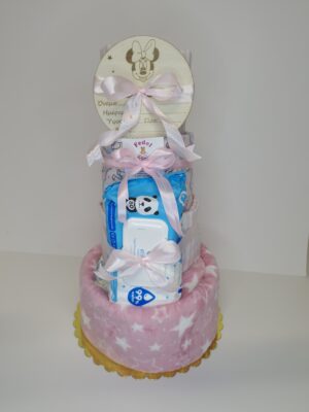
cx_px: 154
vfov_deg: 73.9
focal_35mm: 23
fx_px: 274
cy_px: 206
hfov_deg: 58.9
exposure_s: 1/100
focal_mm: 5.54
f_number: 1.8
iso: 80
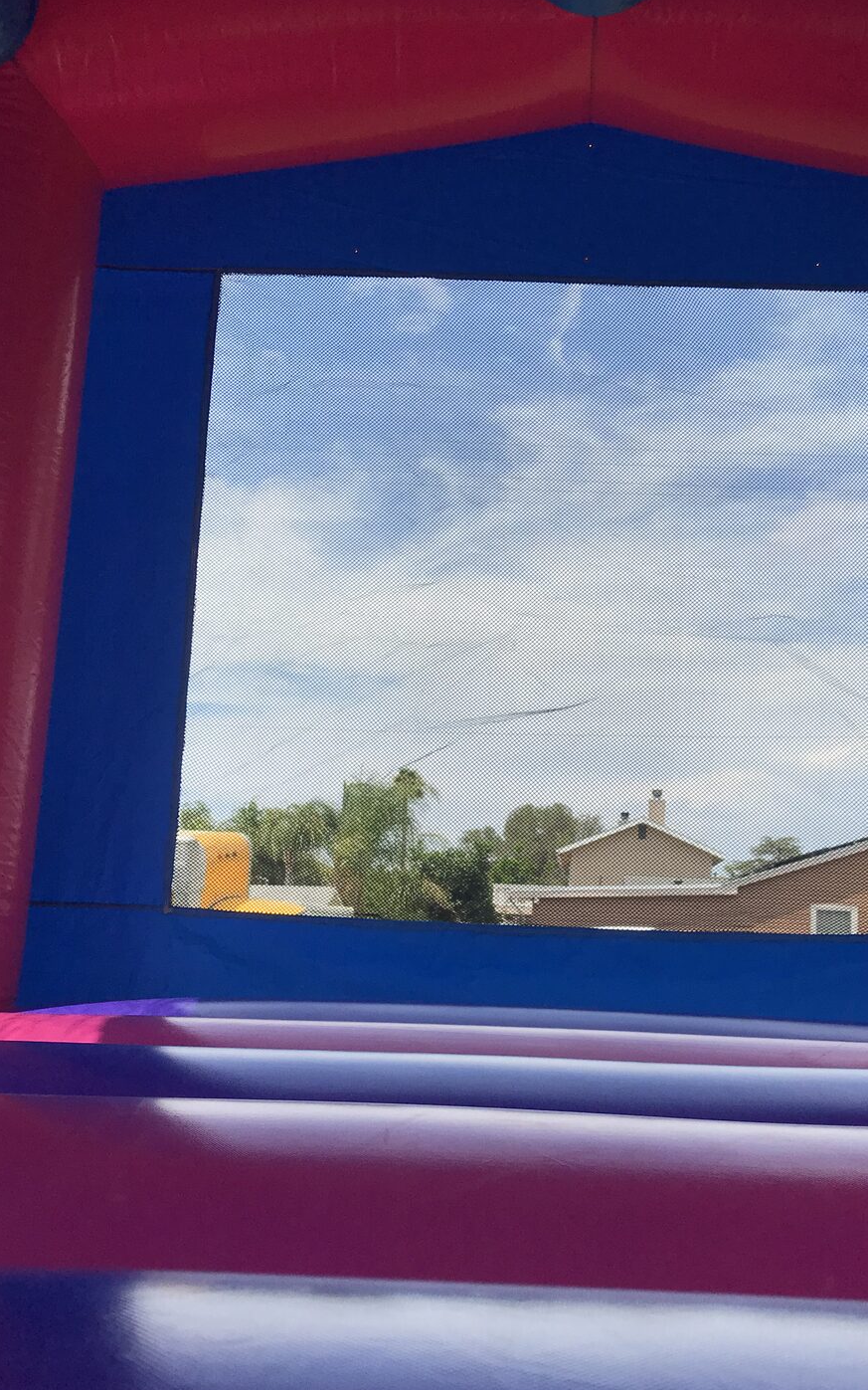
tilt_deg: +8.7
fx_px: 1287
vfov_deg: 56.6
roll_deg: -2.4
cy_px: 761
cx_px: 543
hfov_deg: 37.0
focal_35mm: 34
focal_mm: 3.99
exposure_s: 1/2083
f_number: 1.8
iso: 20
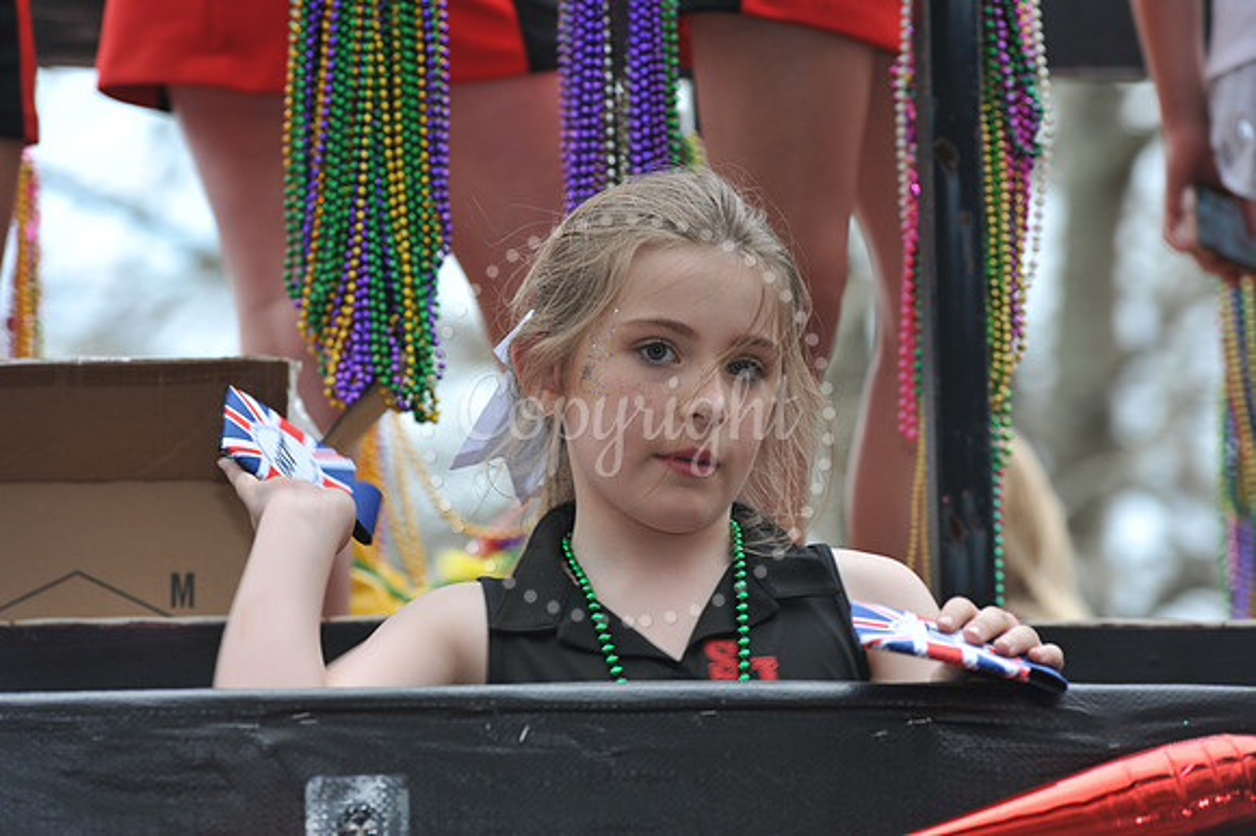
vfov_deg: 8.1
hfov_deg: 12.1
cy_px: 418
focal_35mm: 170
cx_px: 628
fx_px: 5928
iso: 250
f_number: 6.3
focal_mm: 170
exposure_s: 1/80
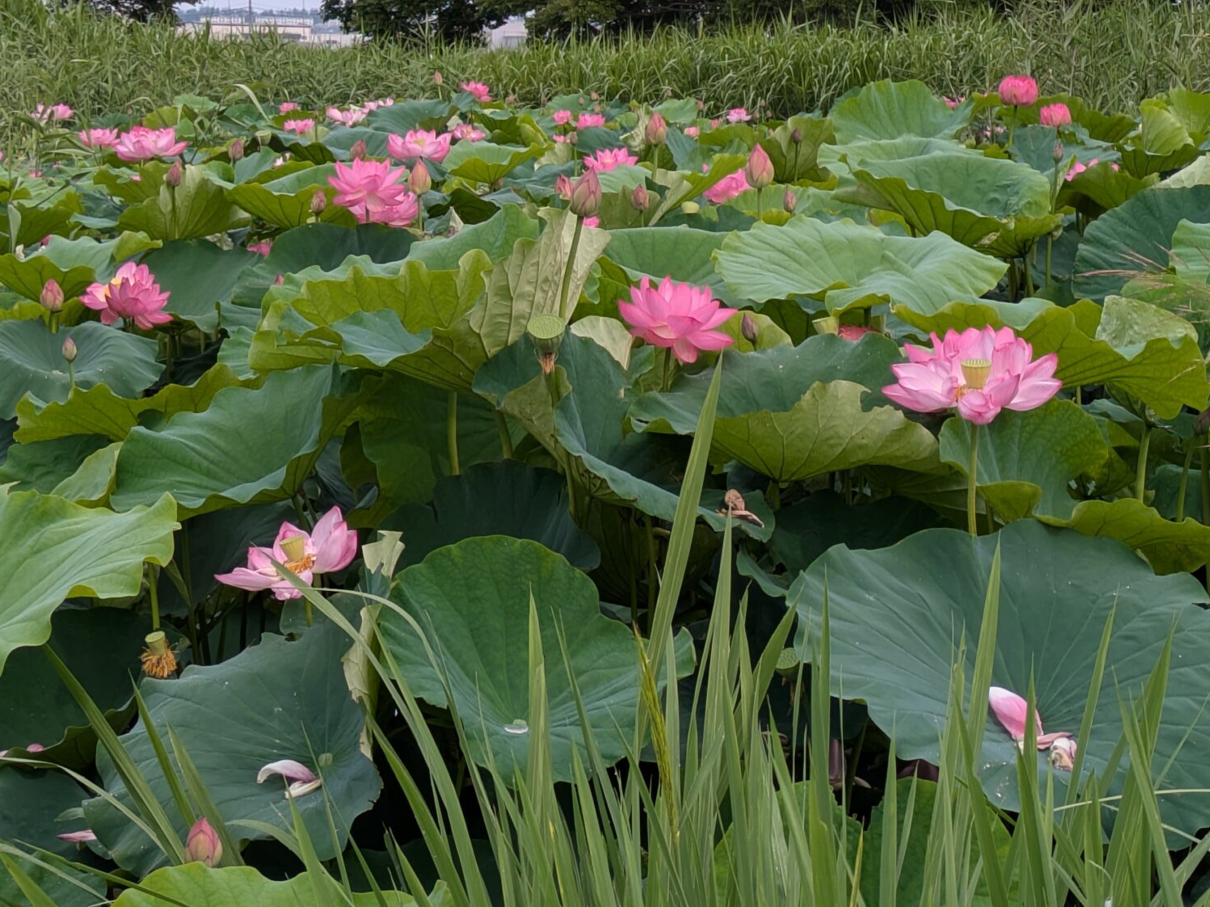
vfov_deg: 16.8
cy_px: 332
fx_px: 3076
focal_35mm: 88
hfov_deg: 22.3
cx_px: 629
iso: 47
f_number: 1.89
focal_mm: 5.43
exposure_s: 1/1923
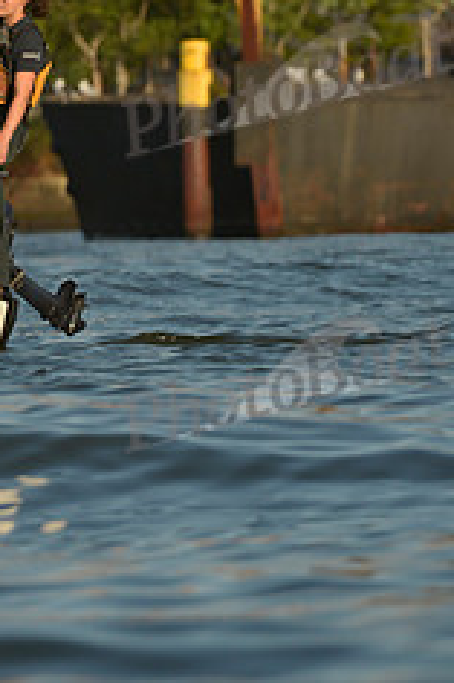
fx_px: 13999
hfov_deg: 1.9
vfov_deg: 2.8
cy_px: -26
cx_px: -27
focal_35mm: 739
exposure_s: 1/1250
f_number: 7.1
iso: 200
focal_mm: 300
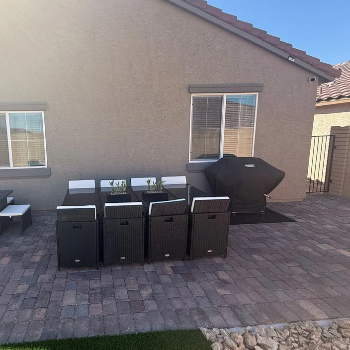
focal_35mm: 18
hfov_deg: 77.2
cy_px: 162
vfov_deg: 80.6
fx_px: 206
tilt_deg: -7.3
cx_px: 107
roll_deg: +0.9
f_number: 2.2
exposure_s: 1/535
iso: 50
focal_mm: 2.22
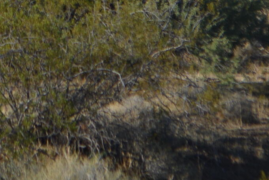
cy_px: -143
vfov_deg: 3.8
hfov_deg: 5.7
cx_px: 29
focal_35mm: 362
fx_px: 2709
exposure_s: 1/1600
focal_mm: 55
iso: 400
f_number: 6.3
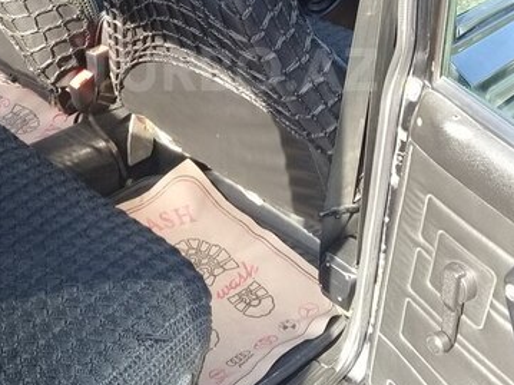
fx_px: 846
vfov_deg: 25.2
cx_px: 231
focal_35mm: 57
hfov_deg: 33.8
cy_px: 69
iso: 64
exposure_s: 1/100
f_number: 2.2
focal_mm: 3.3
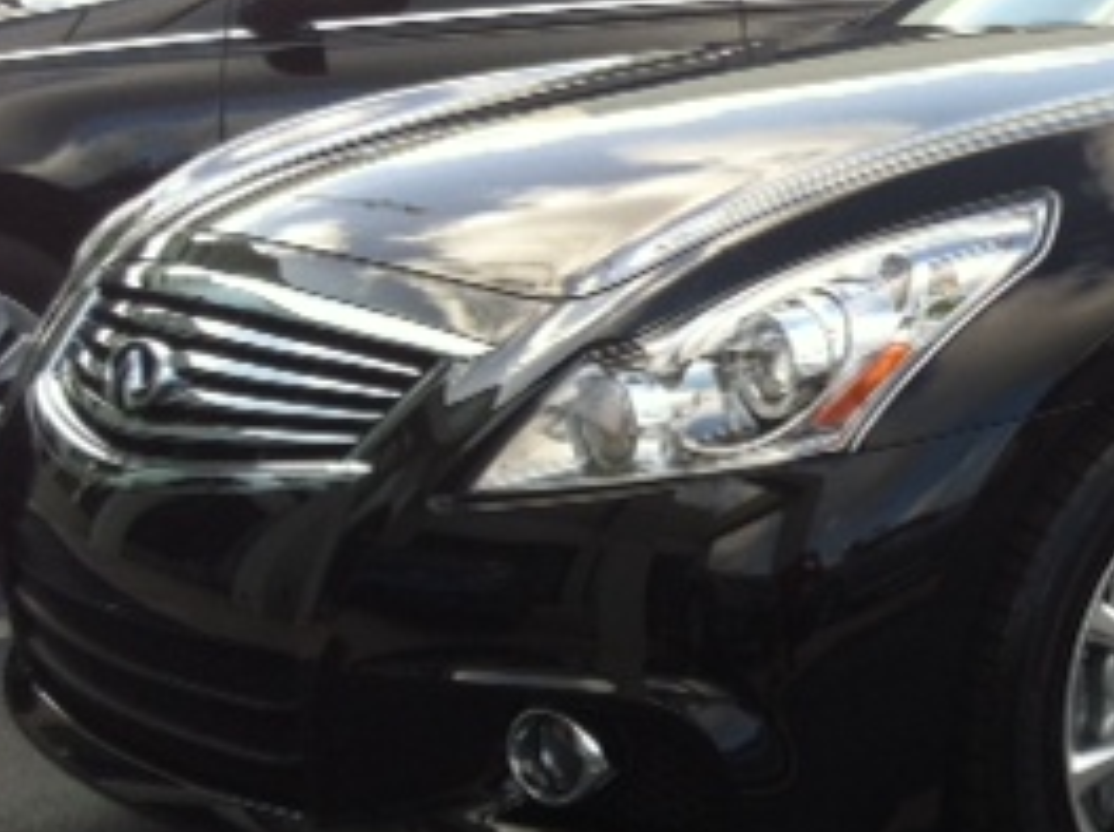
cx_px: 1283
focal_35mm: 85
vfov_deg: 17.3
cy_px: 317
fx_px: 2730
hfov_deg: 21.6
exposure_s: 1/195
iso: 80
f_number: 2.8
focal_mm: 3.85
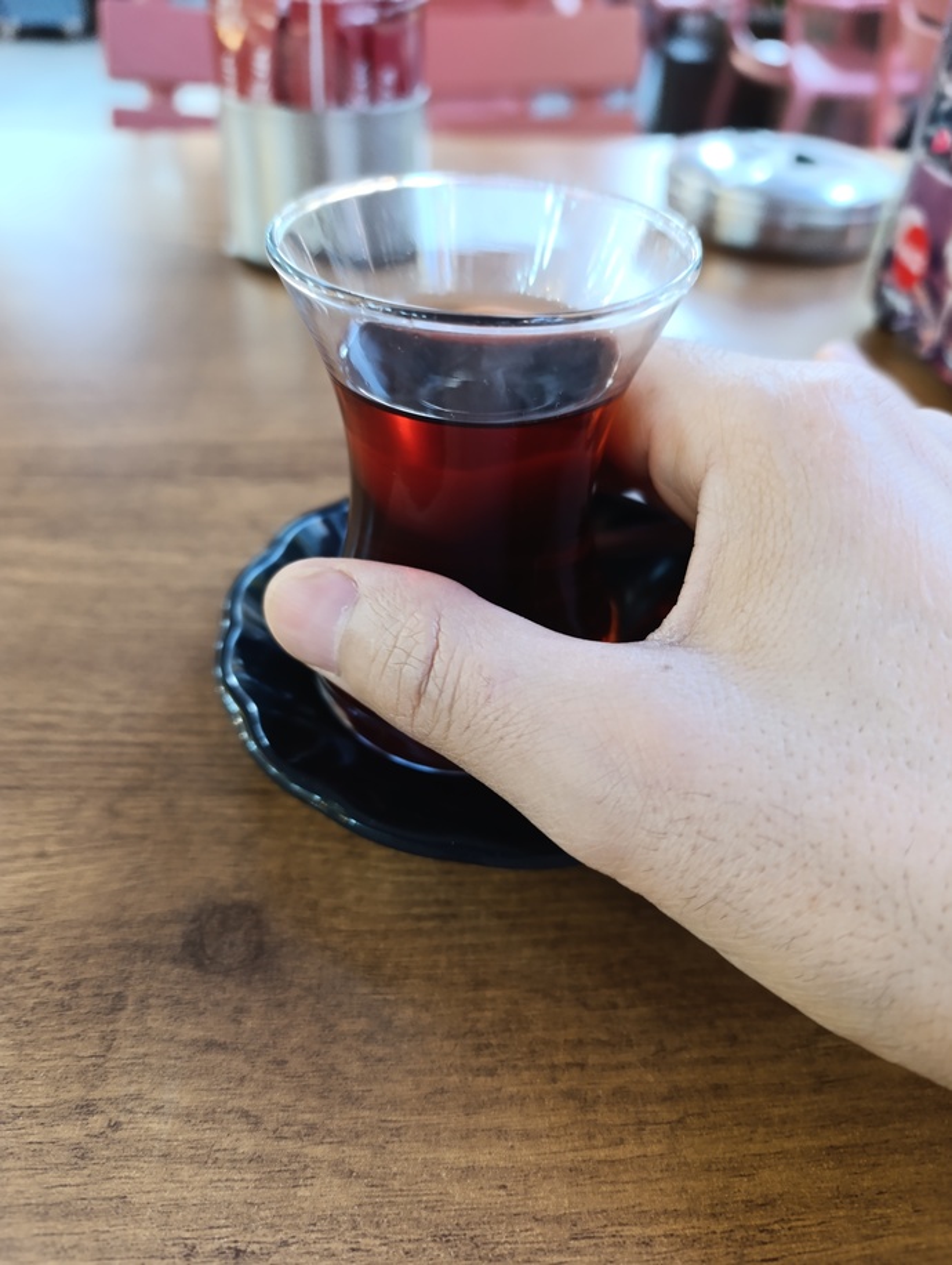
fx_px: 841
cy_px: 632
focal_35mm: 23
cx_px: 476
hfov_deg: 59.0
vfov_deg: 73.8
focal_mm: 6.14
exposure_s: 1/50
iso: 640
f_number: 1.6
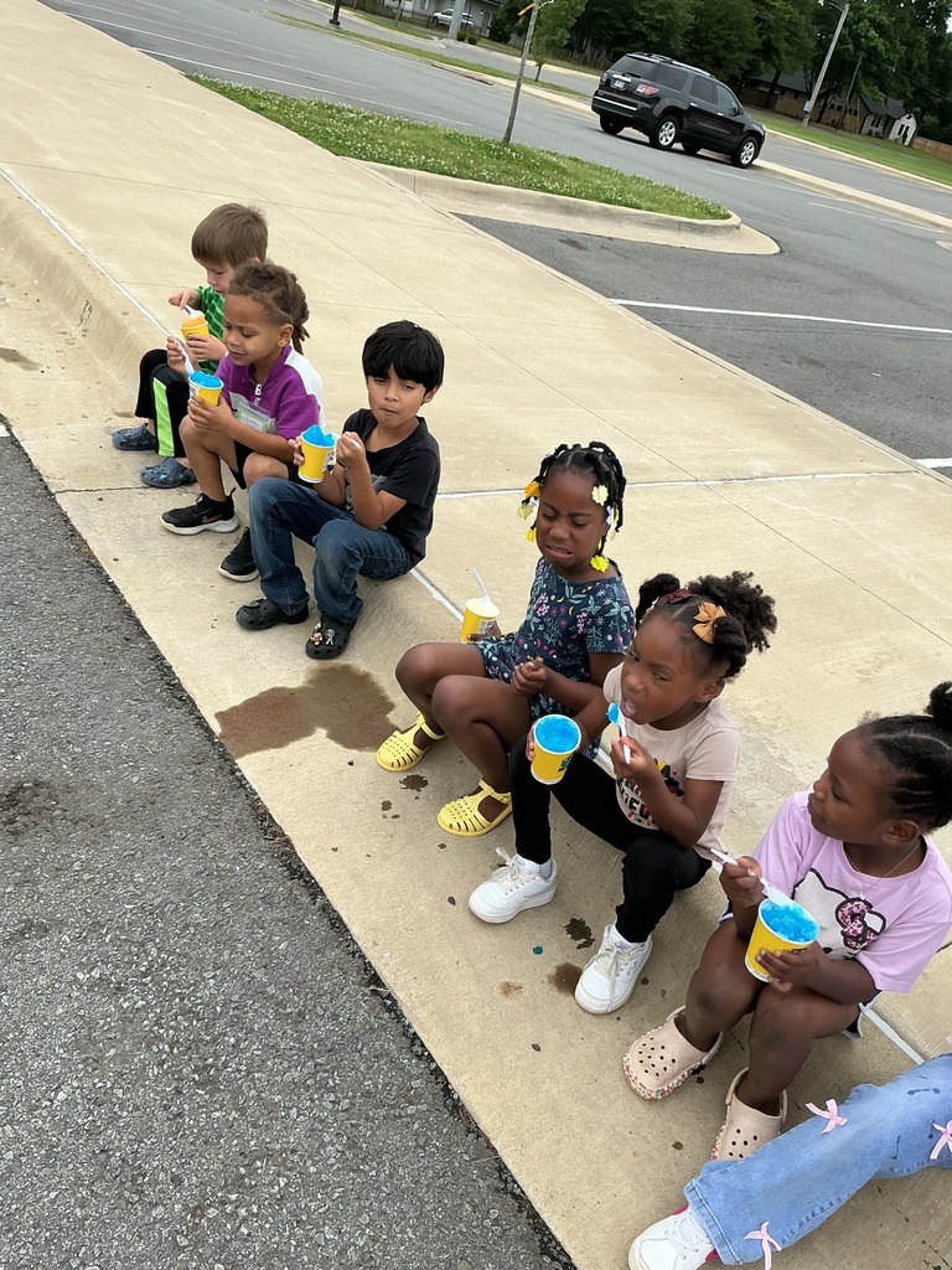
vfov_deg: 61.7
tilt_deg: -30.3
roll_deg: -17.0
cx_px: 476
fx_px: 1063
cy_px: 635
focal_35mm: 29
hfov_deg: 48.2
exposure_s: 1/709
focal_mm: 3
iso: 25
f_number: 1.8
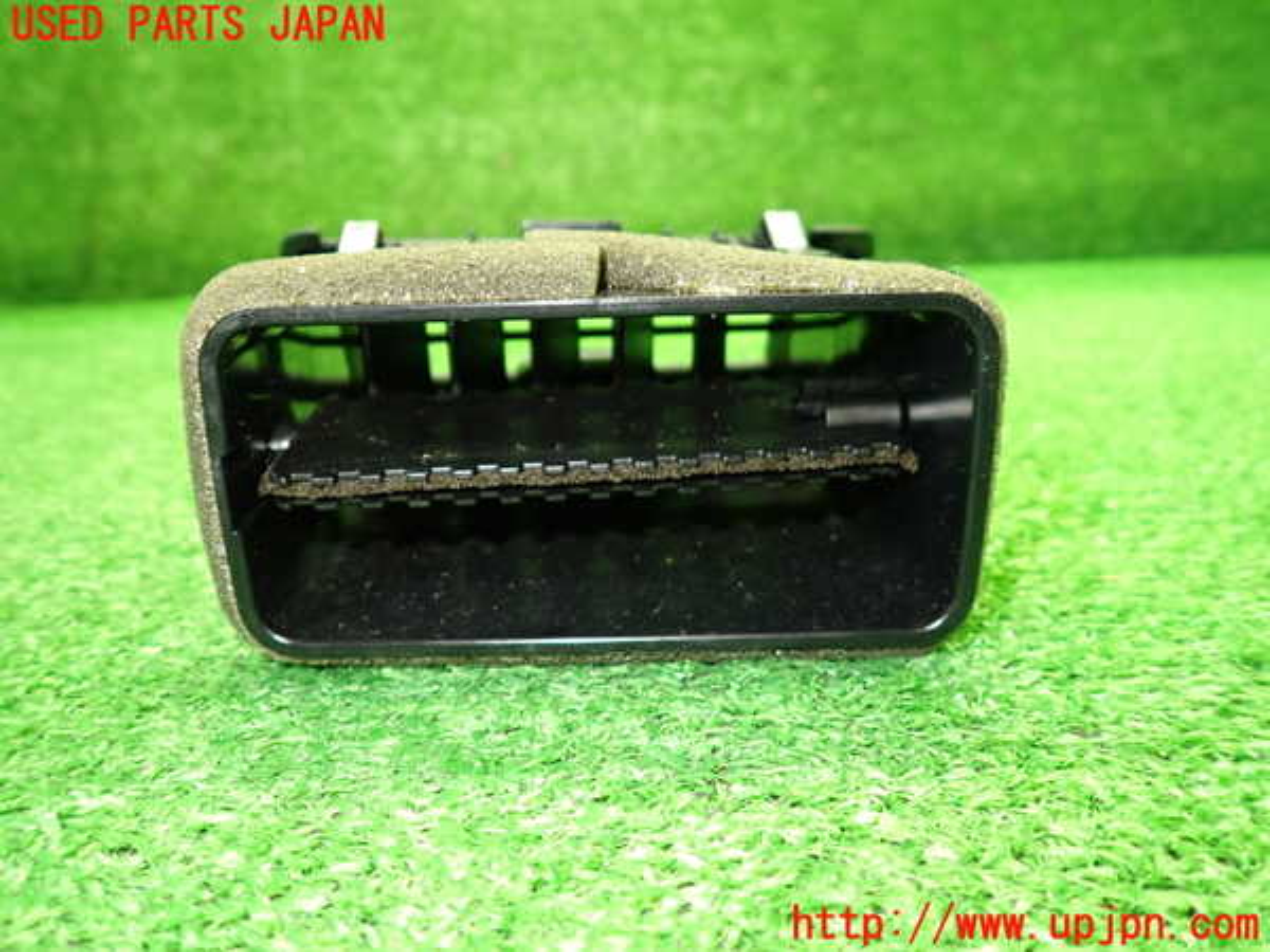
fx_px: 917
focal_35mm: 25
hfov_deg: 69.4
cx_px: 635
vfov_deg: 54.9
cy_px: 476
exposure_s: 1/30
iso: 400
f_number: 2
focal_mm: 4.5
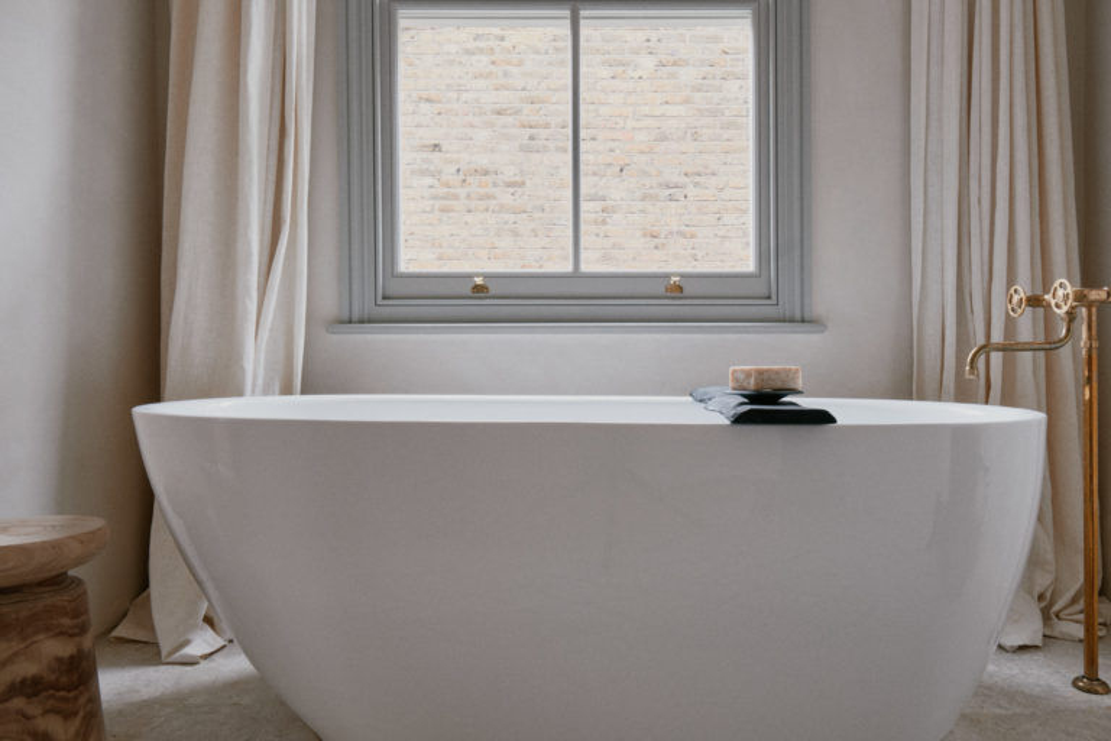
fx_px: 741
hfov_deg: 73.7
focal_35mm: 24
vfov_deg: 53.1
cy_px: 370
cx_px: 556
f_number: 11
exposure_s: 1/3
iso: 200
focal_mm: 16
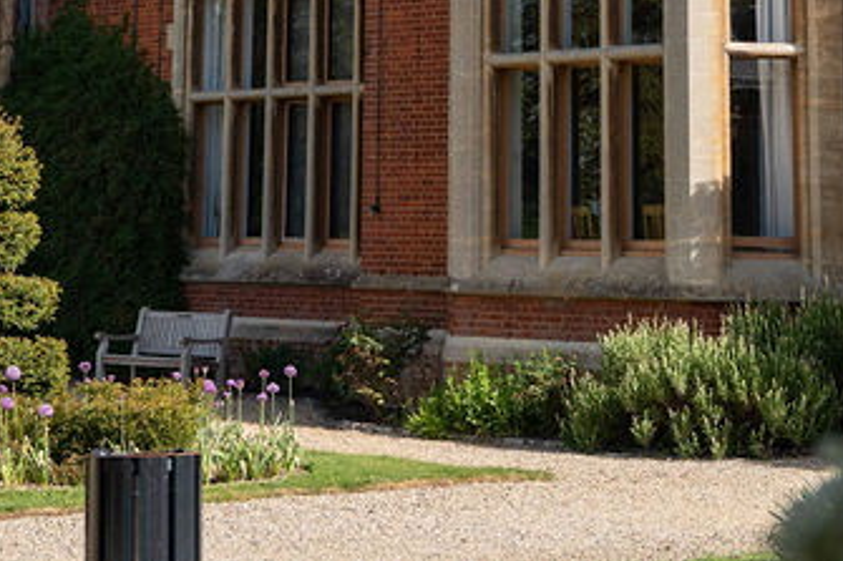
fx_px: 2434
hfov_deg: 19.6
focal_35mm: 104
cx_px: 360
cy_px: -293
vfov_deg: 12.5
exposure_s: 1/2000
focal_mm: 34
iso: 250
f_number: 2.8
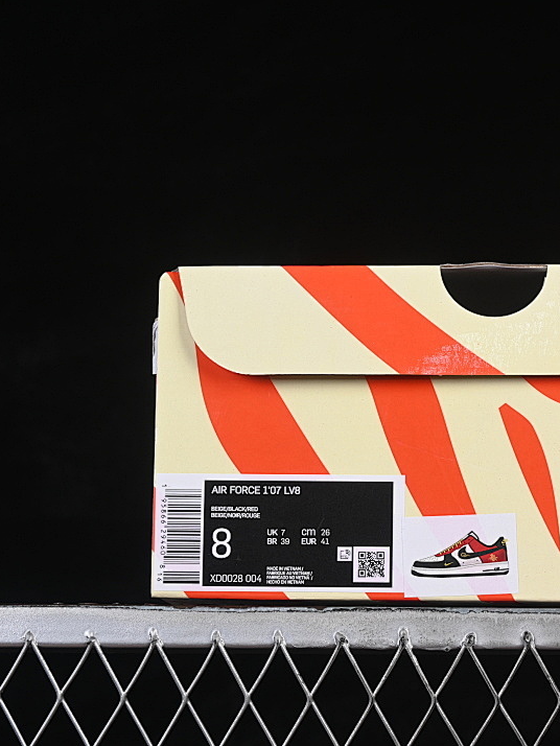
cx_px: 473
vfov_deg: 18.0
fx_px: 2350
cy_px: 373
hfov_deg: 13.5
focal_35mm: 109
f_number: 8
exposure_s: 1/80
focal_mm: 50
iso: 160
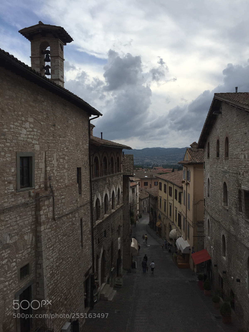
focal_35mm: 29
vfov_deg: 61.7
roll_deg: +0.4
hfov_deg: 48.2
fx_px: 278
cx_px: 124
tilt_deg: -1.1
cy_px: 166
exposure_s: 1/1980
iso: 32
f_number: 2.2
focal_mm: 4.15
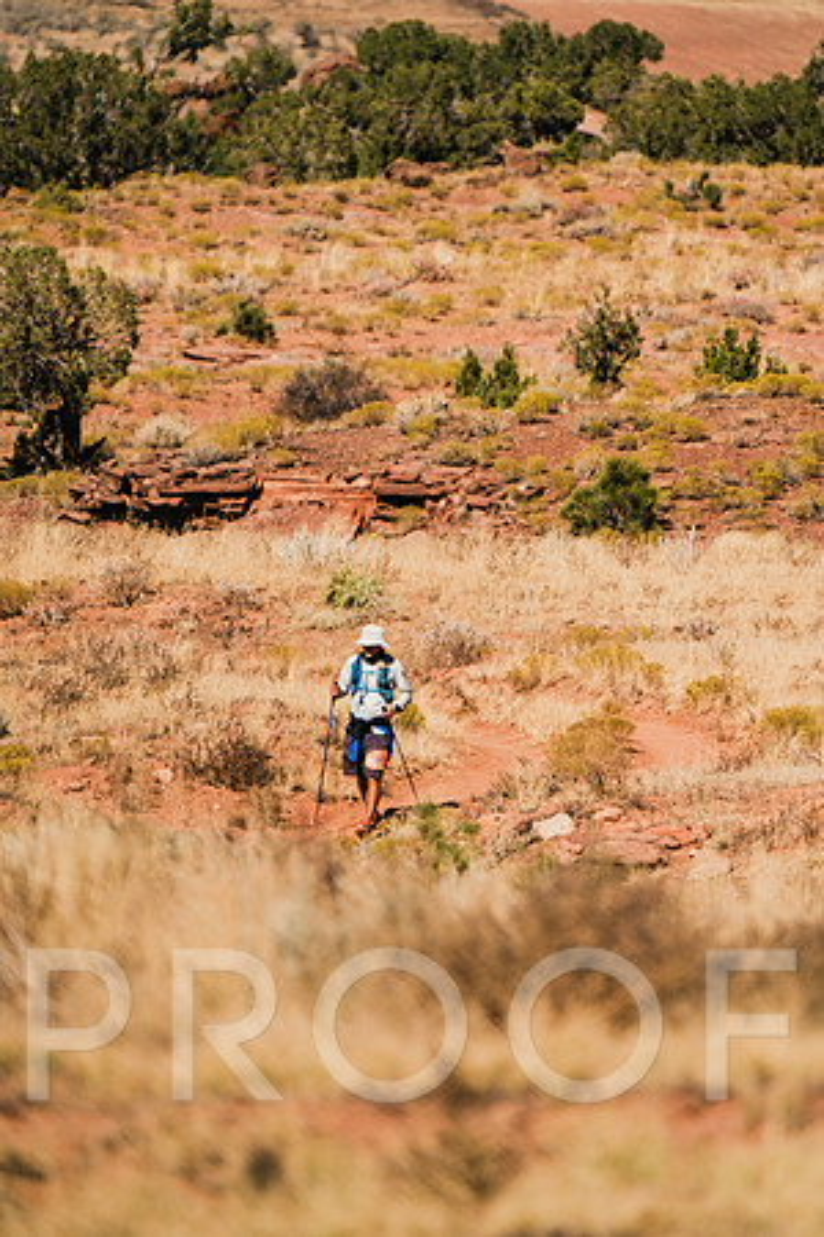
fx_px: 20598
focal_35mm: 600
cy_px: 618
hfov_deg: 2.3
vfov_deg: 3.4
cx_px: 412
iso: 160
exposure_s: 1/1250
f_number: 6.3
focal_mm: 600
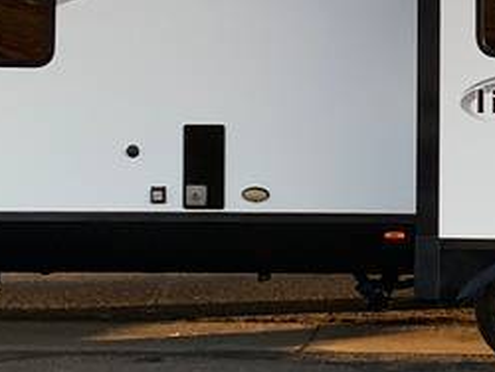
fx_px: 1660
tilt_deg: -0.1
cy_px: 10
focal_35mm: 116
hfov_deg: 16.7
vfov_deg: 12.7
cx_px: 469
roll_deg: +0.0
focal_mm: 3
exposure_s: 1/269
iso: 16
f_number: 1.8
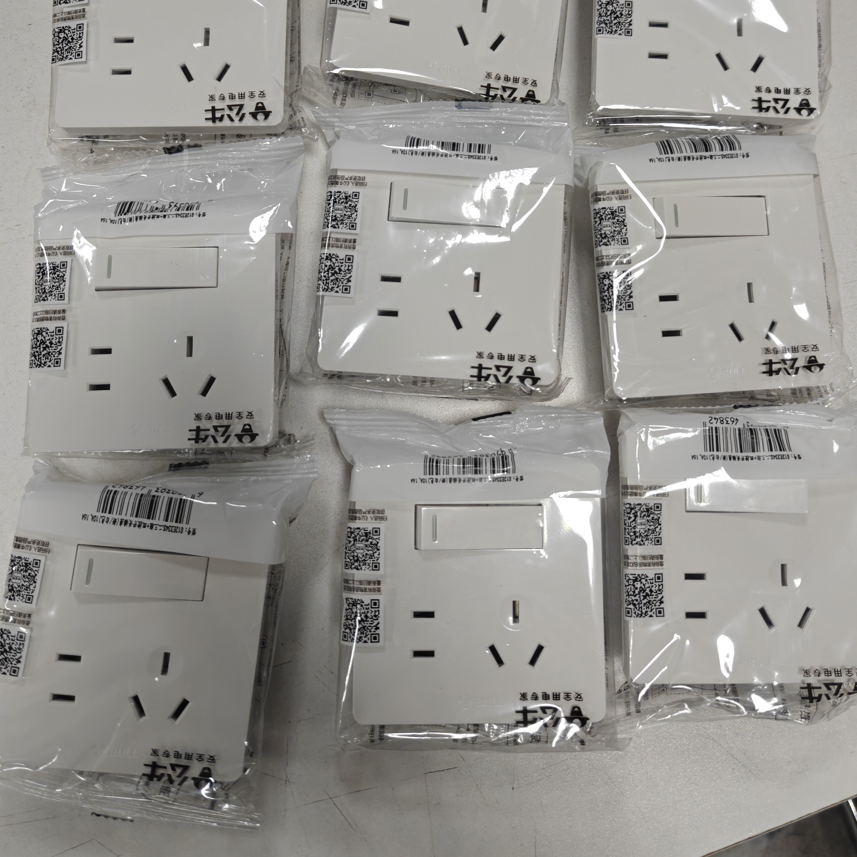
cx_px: 453
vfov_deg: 48.3
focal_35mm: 33
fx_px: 924
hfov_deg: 49.7
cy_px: 240
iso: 500
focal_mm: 6.06
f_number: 1.6
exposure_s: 1/100
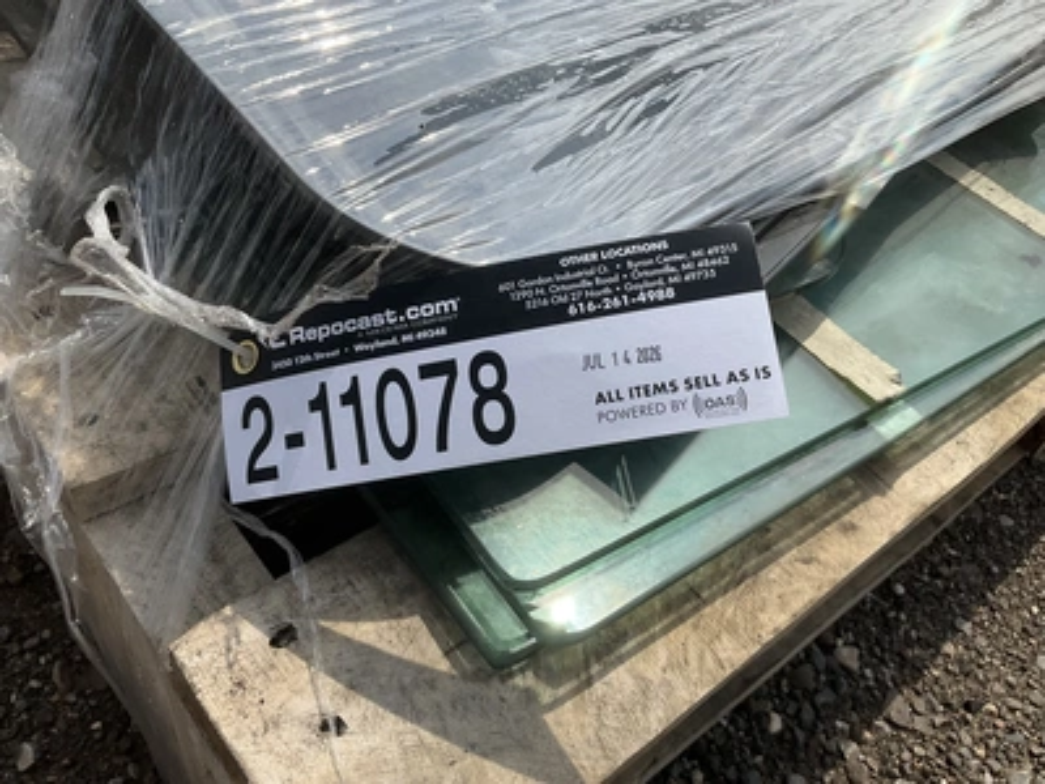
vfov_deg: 48.2
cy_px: 392
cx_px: 522
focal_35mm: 29
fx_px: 875
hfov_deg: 61.7
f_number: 1.8
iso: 25
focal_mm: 3
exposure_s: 1/3322
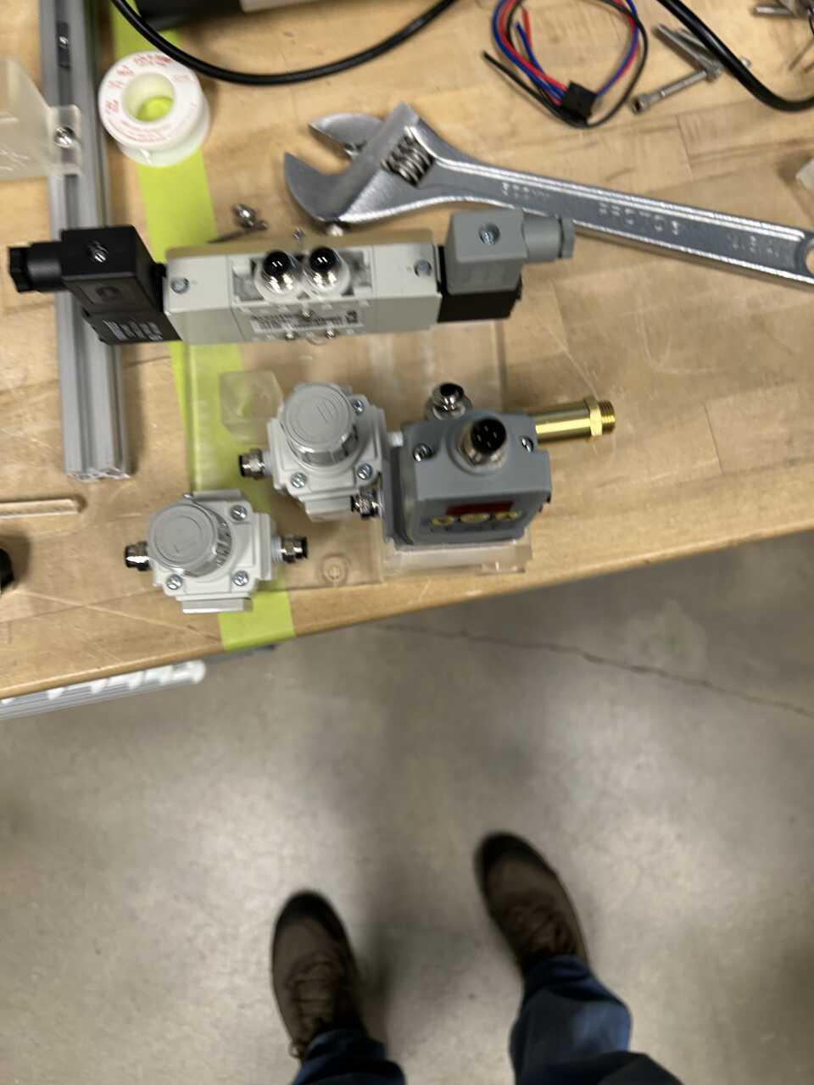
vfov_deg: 67.3
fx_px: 815
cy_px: 542
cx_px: 407
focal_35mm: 26
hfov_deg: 53.1
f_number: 1.5
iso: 64
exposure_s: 1/61
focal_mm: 5.7
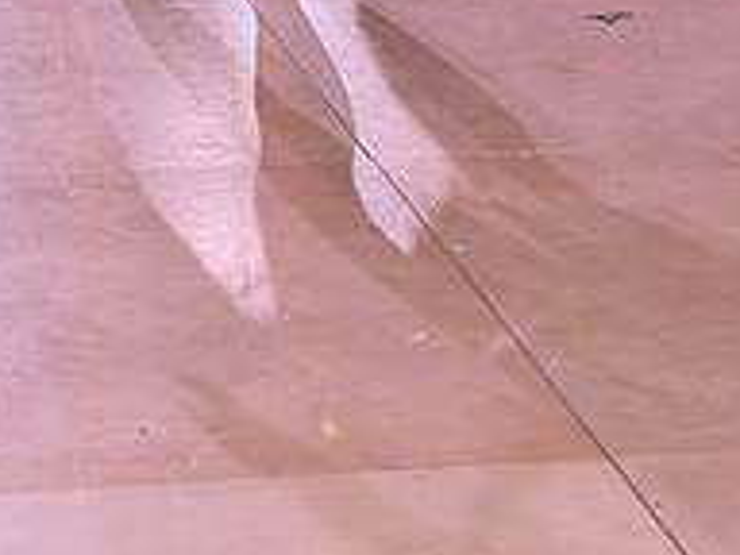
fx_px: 5280
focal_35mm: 247
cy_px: -474
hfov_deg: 8.0
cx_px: 542
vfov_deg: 5.9
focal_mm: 85
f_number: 7.1
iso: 2500
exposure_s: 1/320
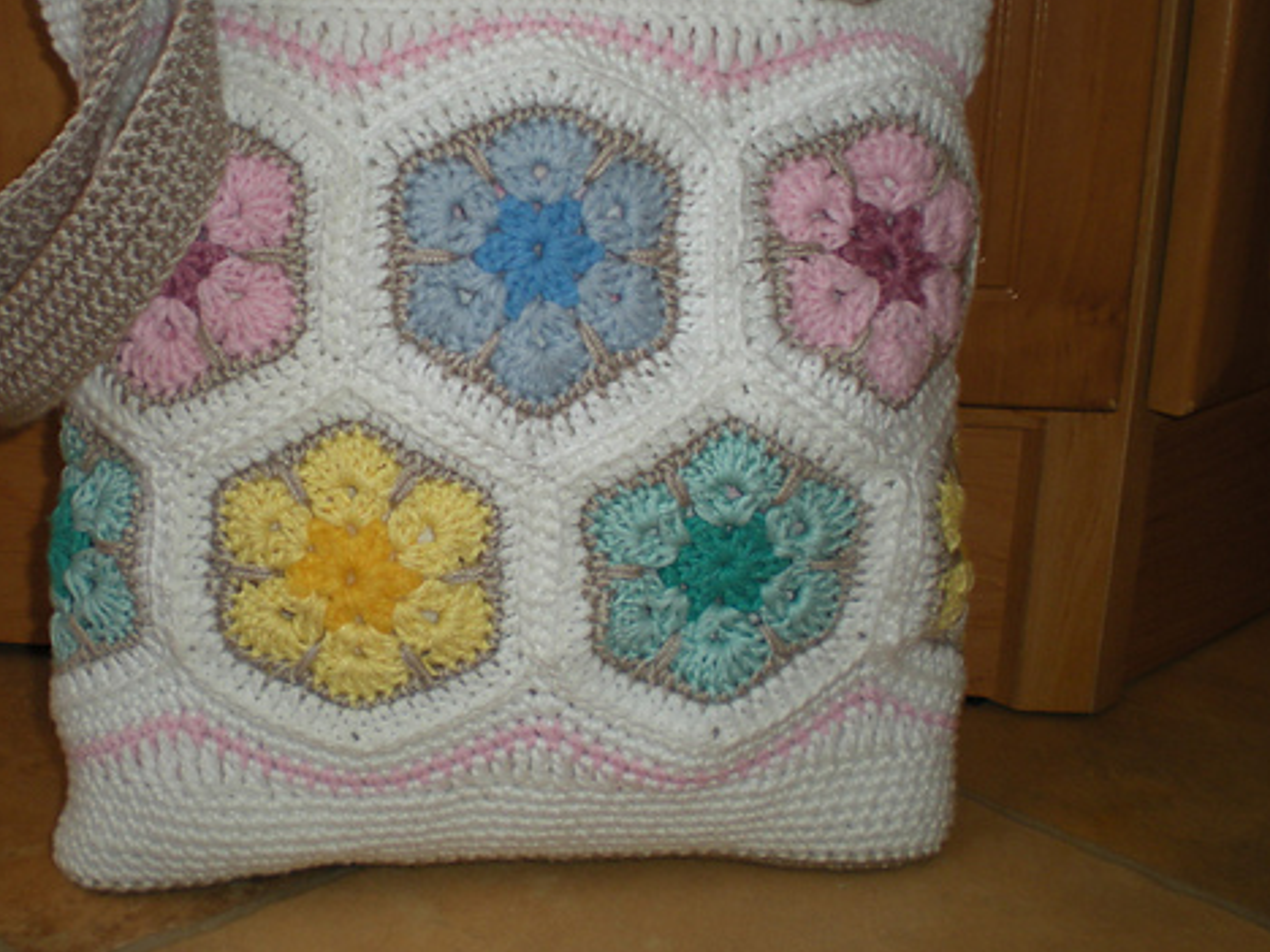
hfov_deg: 36.7
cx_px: 507
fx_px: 1908
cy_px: 347
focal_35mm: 52
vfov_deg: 27.9
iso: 64
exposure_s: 1/37
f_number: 3.1
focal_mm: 6.3
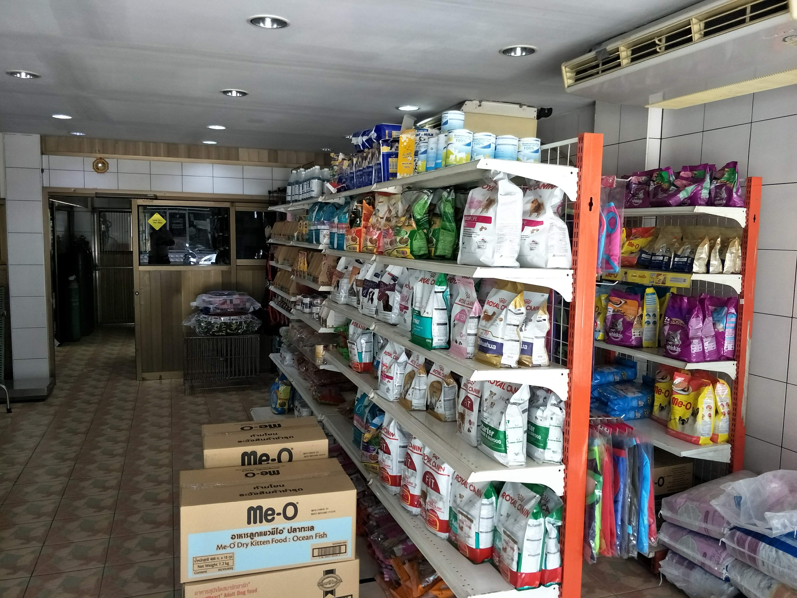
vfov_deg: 56.8
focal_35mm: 24
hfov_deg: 71.6
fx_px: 553
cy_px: 299
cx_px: 398
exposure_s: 1/50
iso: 79
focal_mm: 4.1
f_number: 1.7
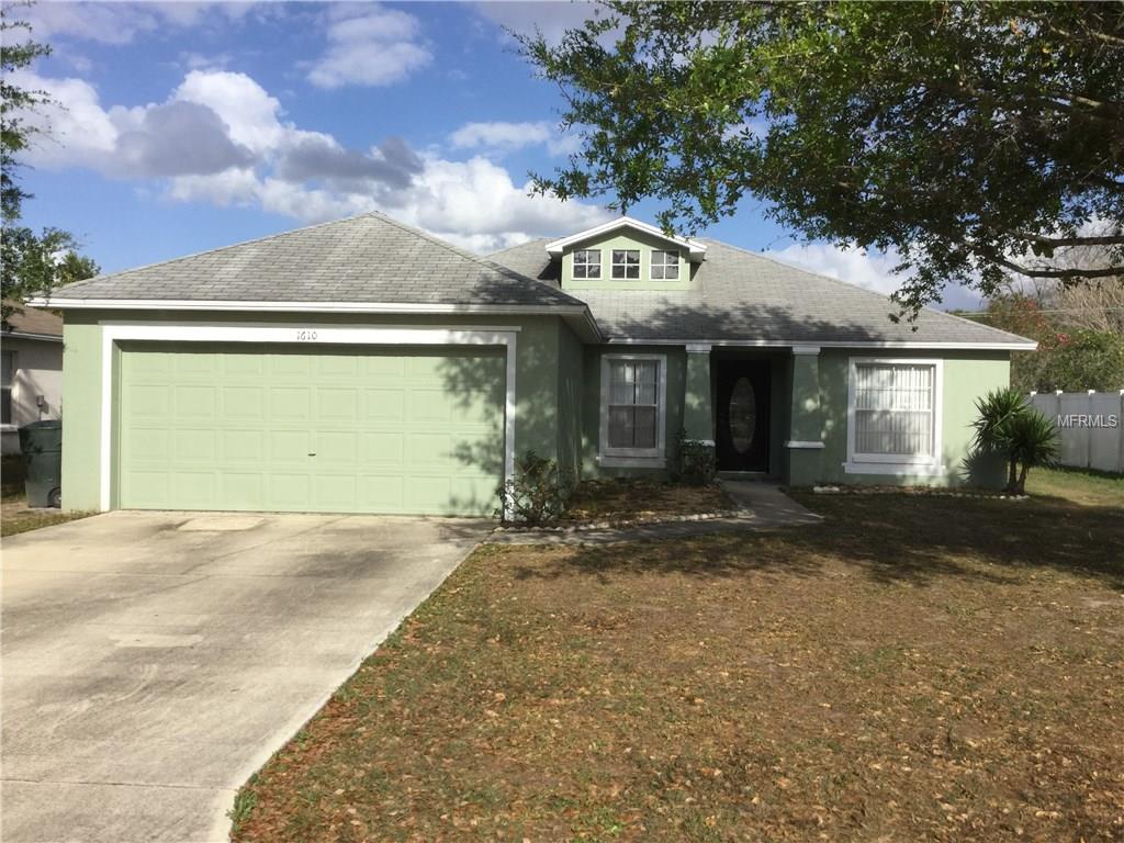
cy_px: 422
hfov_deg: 58.4
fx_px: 1007
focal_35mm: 31
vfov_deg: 45.4
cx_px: 562
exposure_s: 1/1698
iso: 25
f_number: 2.4
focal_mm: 3.3
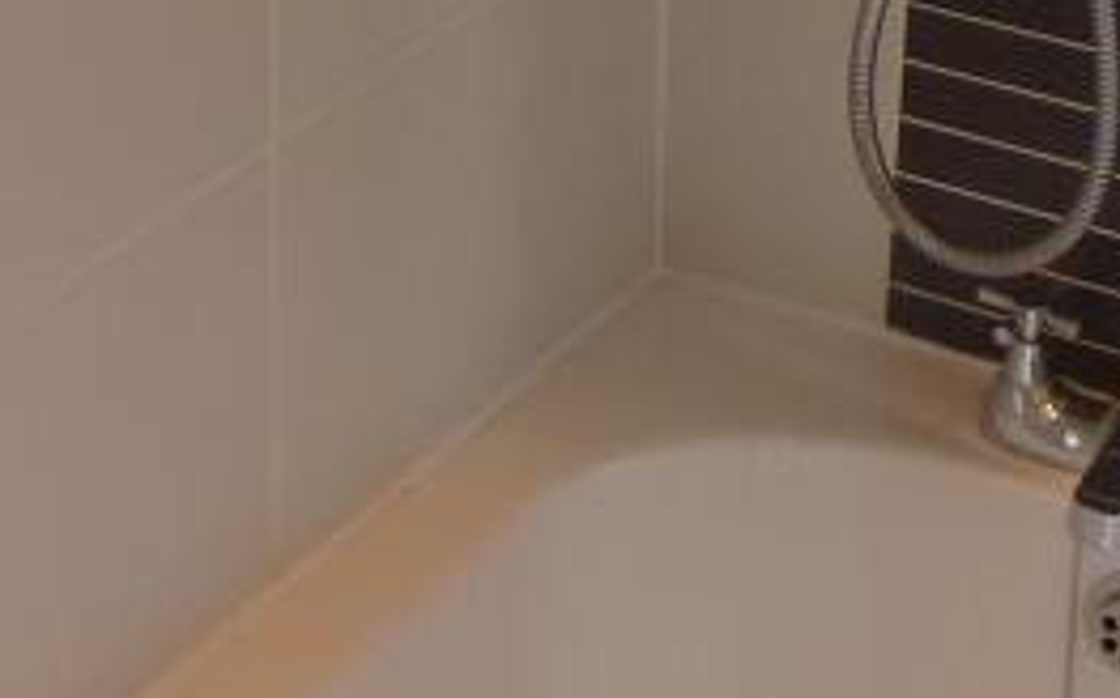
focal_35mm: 99
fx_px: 3020
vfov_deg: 12.4
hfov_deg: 21.0
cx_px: 673
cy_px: -447
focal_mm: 4.3
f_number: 3.3
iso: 160
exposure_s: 1/60
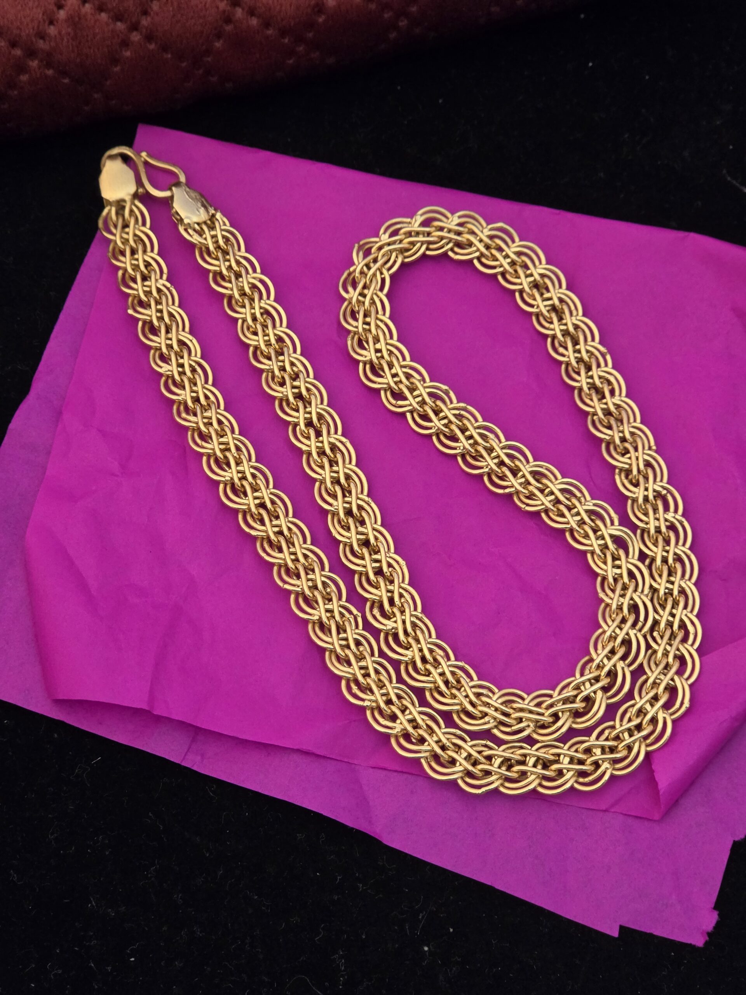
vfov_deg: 28.2
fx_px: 1983
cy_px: 498
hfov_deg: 21.3
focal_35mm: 69
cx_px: 373
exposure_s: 1/50
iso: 320
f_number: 2.4
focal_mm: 7
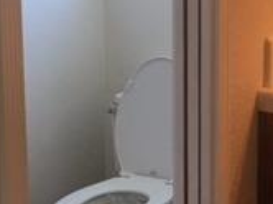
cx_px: 321
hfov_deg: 16.9
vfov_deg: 13.2
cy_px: 74
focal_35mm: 112
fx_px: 882
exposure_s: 1/15
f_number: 2.2
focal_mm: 4.15
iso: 32
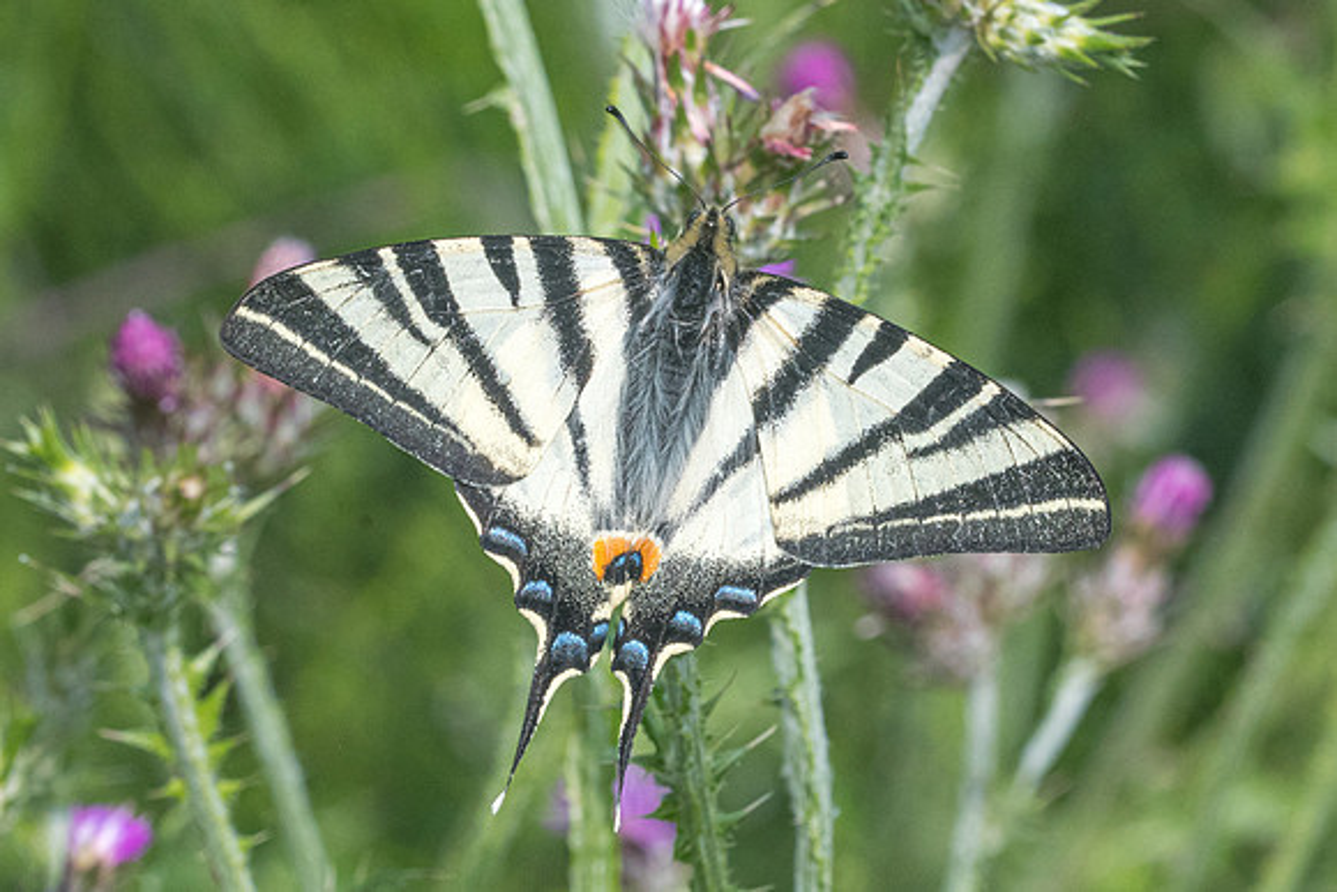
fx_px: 12522
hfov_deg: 6.1
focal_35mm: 337
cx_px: 622
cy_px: 517
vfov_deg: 4.1
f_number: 16
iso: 800
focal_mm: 150
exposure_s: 1/800
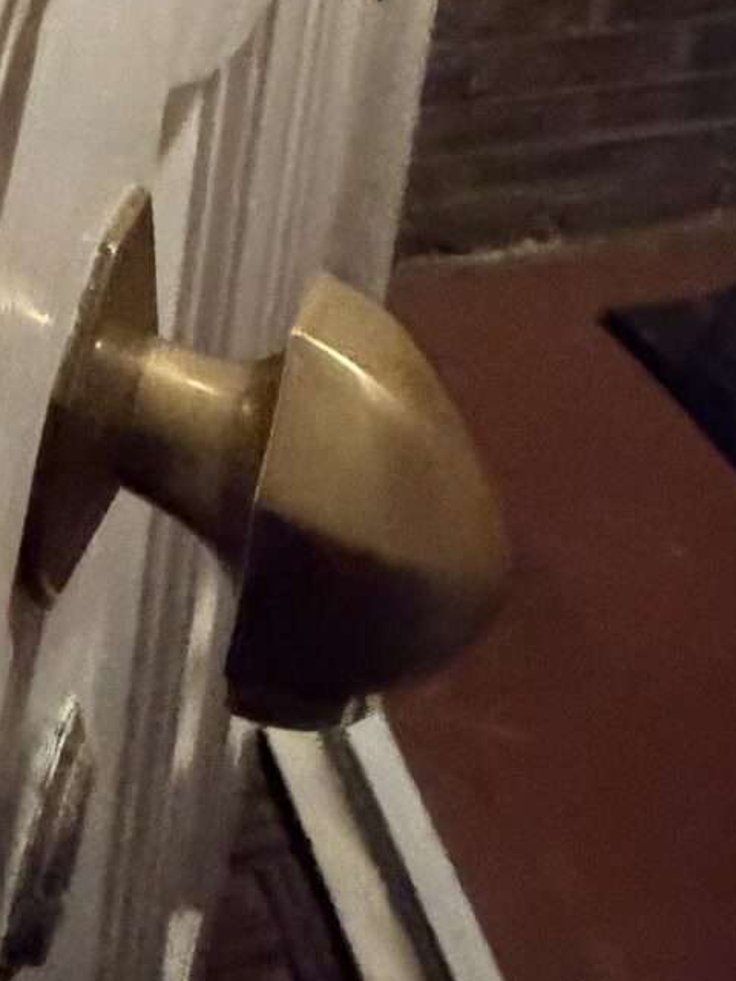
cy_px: -630
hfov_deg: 23.6
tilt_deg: -17.5
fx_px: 1588
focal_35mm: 56
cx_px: -175
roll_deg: -1.2
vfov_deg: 23.8
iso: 1250
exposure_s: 1/25
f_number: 2.2
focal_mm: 2.22
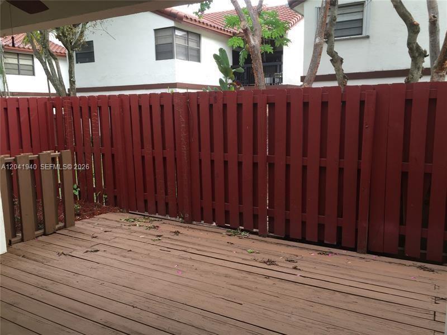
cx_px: 224
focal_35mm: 29
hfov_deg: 61.7
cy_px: 168
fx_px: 374
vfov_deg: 48.2
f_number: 2.2
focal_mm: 4.15
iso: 32
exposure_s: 1/120
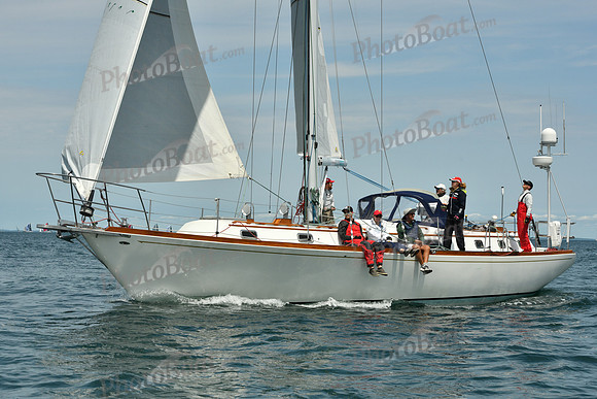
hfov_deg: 28.8
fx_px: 1161
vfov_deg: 19.5
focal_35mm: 70
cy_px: 200
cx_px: 298
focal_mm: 70
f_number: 11
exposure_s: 1/1000
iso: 320
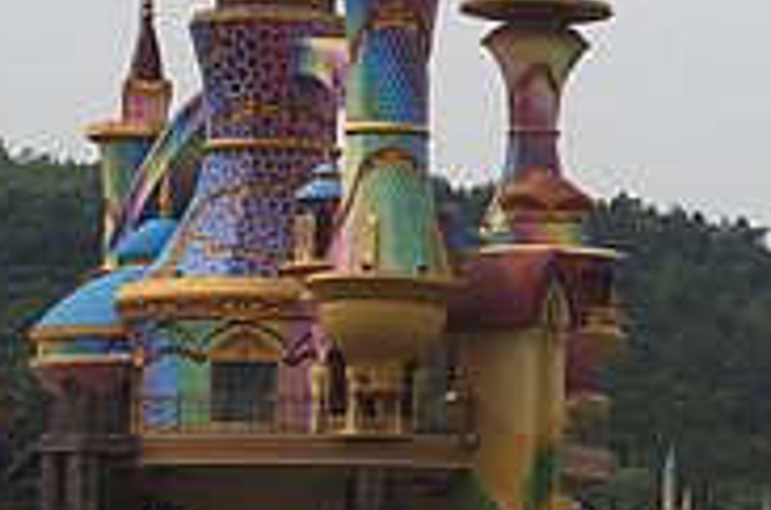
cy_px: 266
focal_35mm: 201
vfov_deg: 6.8
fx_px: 4292
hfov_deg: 9.8
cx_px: 1281
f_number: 8
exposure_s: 1/400
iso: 100
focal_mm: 35
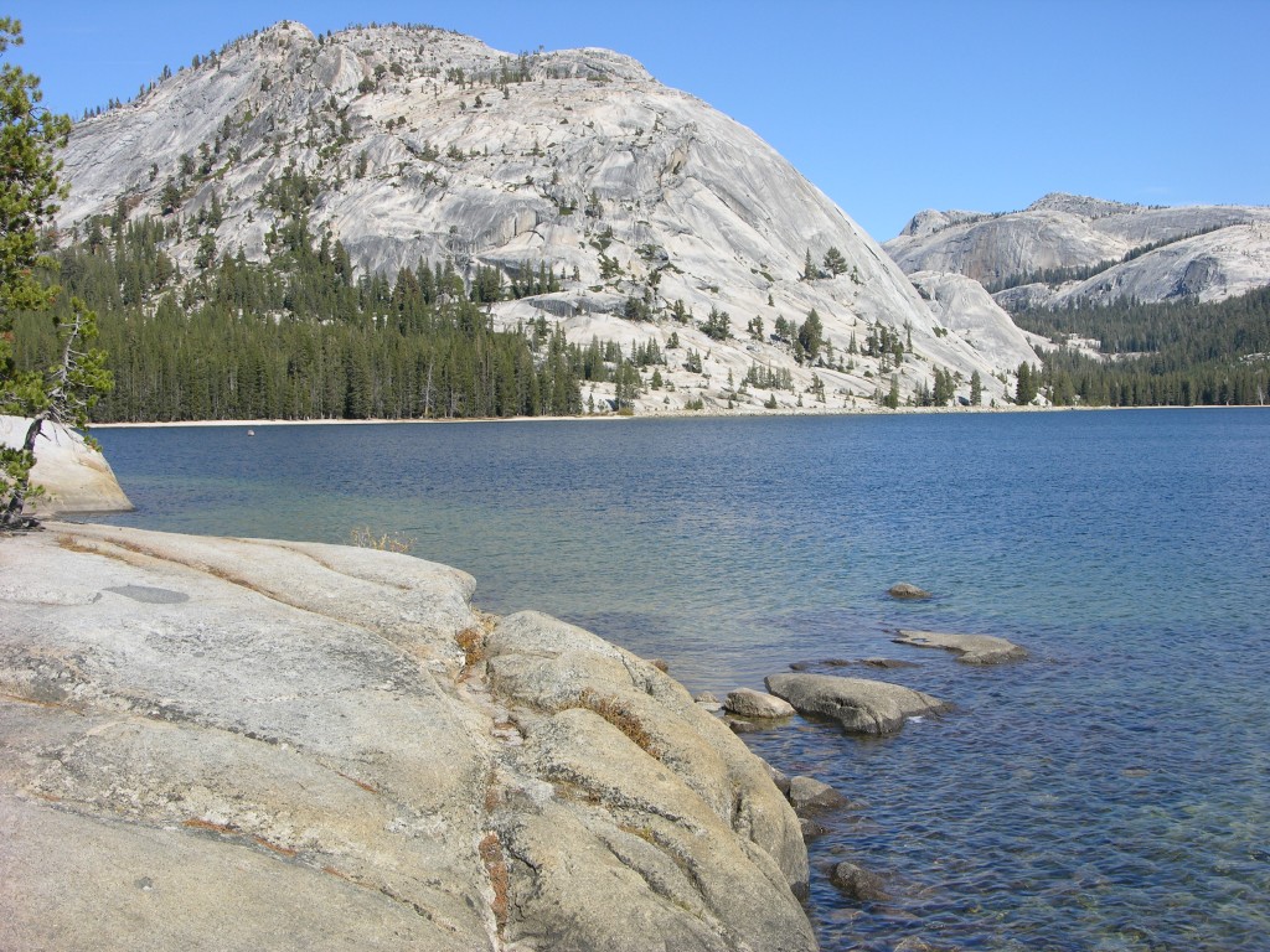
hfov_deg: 35.5
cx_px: 635
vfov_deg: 27.0
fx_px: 1981
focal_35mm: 54
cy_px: 476
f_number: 5.5
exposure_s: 1/286
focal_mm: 13.7
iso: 50
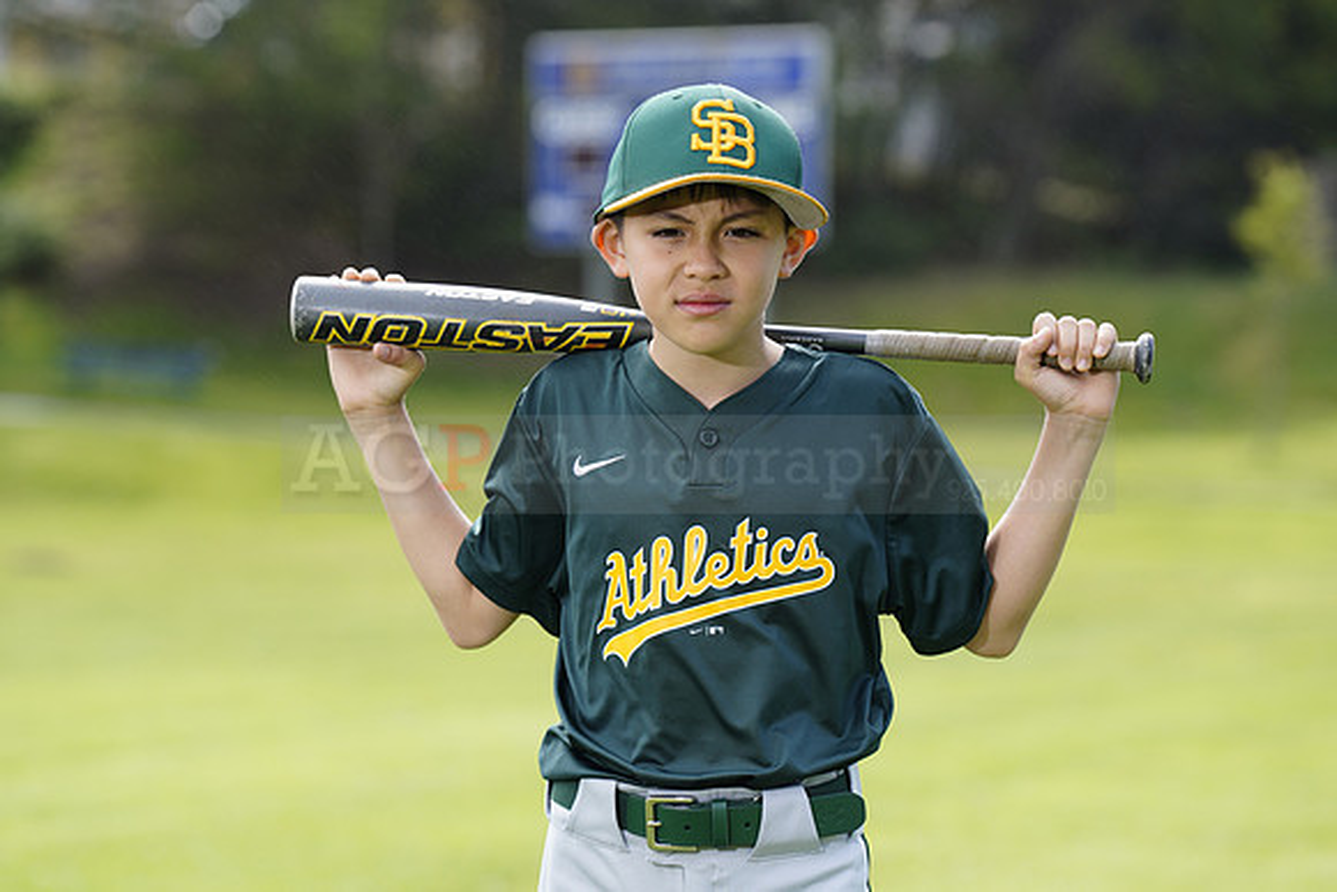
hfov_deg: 12.8
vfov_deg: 8.6
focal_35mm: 160
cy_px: 446
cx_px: 668
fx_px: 5943
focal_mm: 160
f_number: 5
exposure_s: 1/250
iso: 100
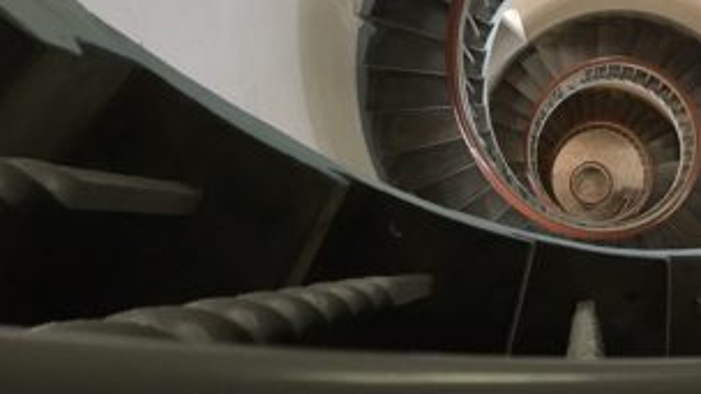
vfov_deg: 22.0
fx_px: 967
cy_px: -20
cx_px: 572
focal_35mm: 52
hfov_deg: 38.2
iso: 200
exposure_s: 1/25
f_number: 2.2
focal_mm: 4.15
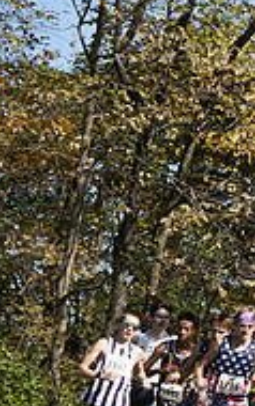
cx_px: 604
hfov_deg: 5.8
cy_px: 345
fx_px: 2420
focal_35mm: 218
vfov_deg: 9.6
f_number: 8
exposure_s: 1/2500
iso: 1600
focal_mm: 70
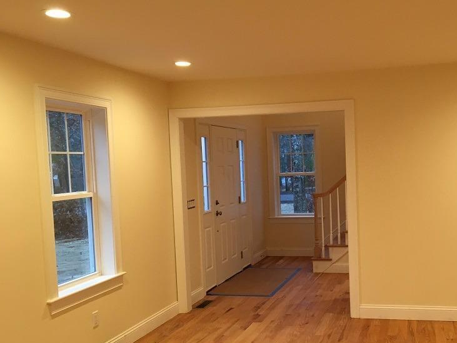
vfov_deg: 35.9
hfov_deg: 46.0
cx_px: 310
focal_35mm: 40
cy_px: 197
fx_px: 528
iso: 80
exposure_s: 1/30
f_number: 2.2
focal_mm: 4.15
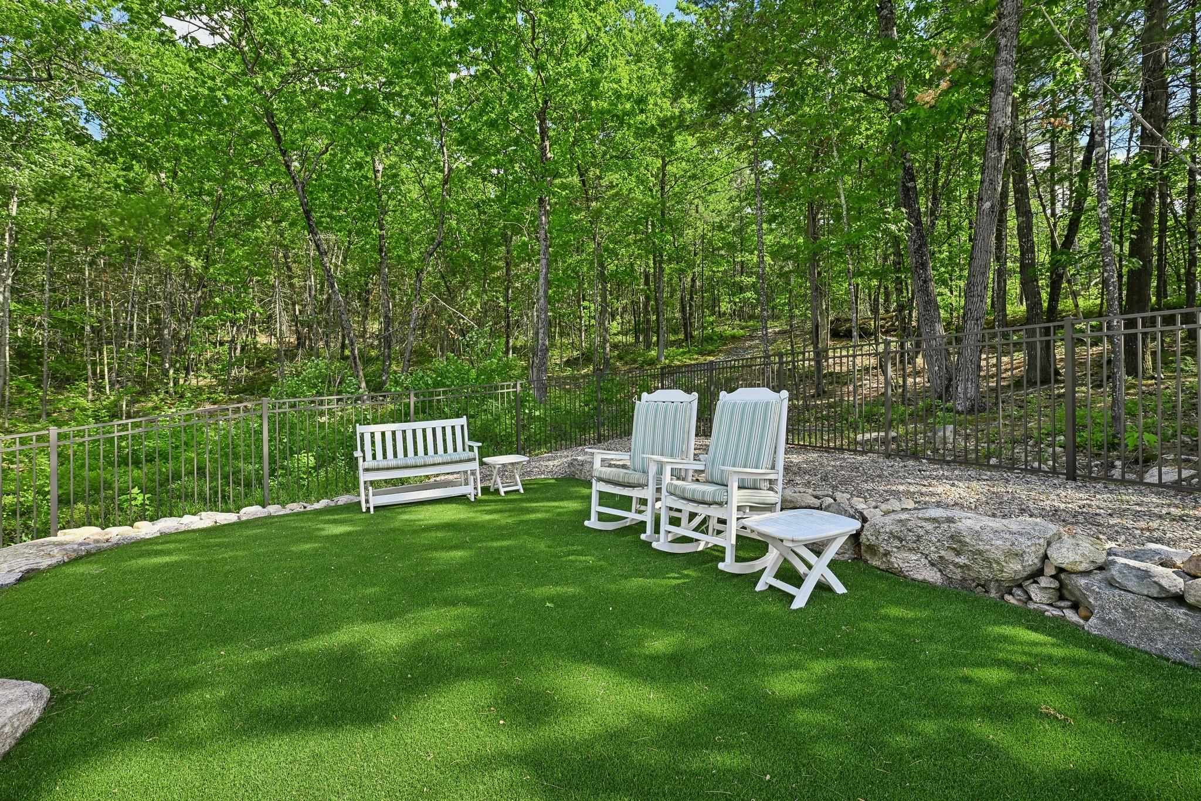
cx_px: 600
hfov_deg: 96.7
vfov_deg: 73.7
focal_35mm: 16
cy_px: 400
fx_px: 534
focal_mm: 16
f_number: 8
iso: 400
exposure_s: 1/250
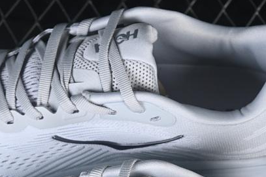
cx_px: 75
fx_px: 1470
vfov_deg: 6.8
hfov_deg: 10.3
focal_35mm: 199
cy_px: 211
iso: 160
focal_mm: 50
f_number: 7.1
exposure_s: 1/80
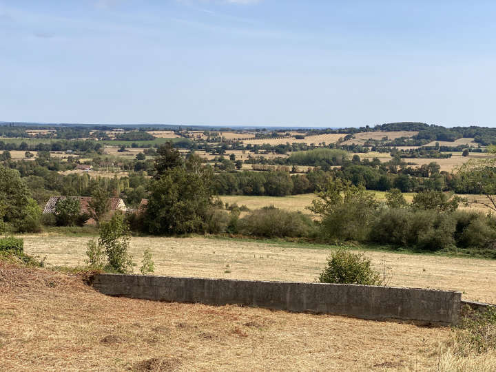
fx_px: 745
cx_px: 248
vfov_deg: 28.0
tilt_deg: -5.7
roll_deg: -1.5
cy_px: 186
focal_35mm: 52
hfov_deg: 36.8
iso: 20
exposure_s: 1/2083
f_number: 2
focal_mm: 6
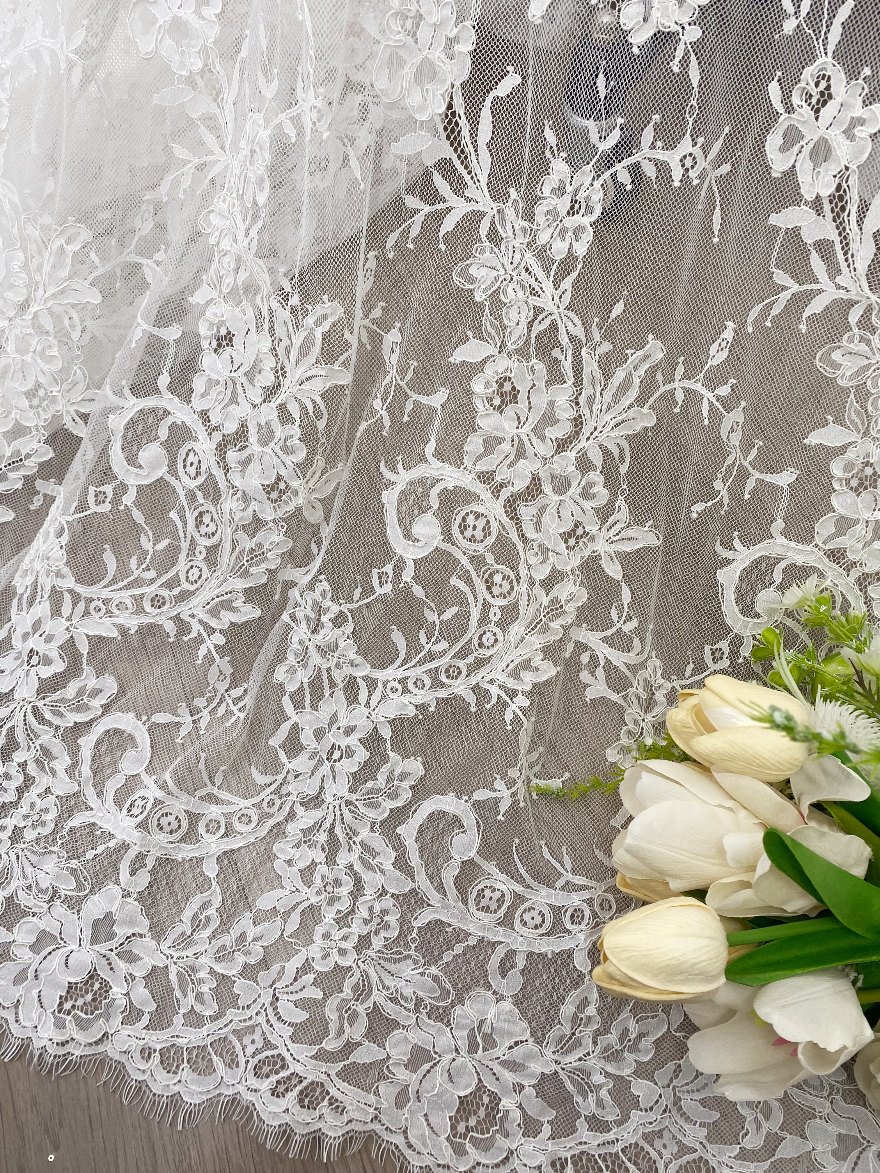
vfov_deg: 67.3
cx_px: 440
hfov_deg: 53.1
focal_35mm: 26
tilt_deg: -63.8
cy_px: 586
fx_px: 881
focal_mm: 4.25
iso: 80
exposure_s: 1/100
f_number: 1.8
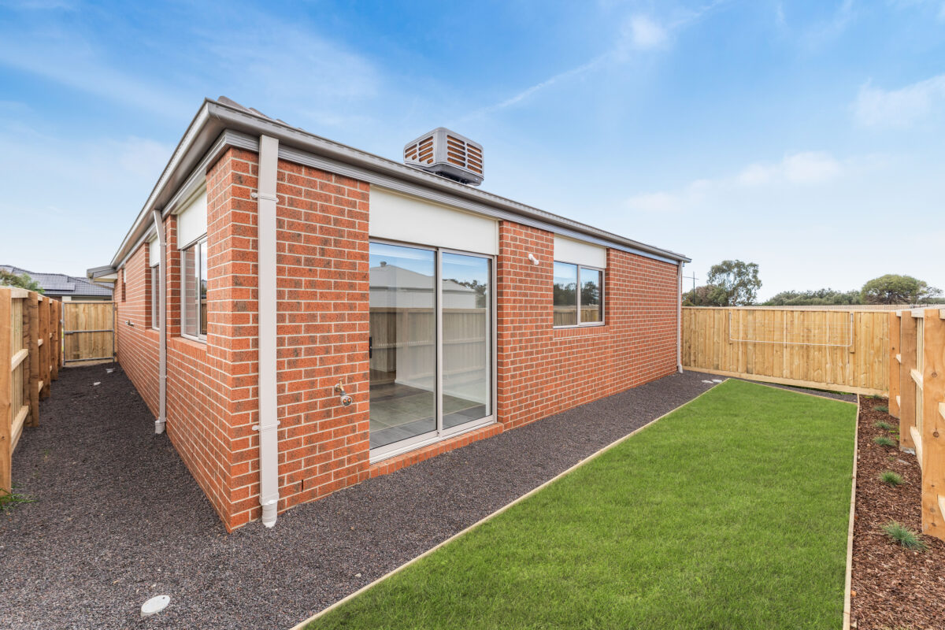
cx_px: 472
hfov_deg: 104.3
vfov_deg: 81.2
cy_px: 315
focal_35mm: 14
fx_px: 367
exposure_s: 1/400
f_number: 5.6
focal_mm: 14
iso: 200
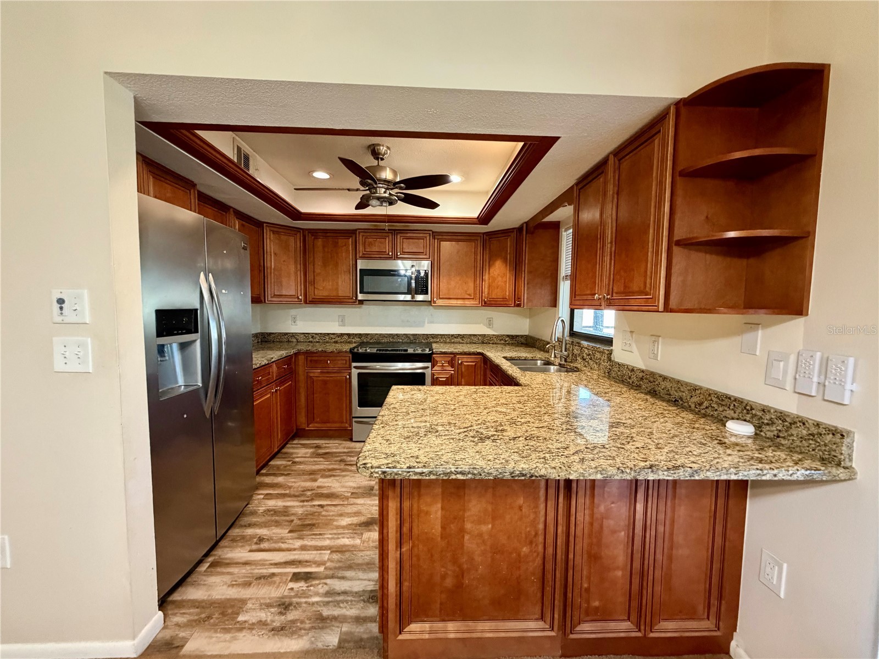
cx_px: 440
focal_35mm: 14
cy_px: 330
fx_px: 356
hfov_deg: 102.1
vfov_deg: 85.7
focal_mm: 2.22
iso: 640
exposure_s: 1/60
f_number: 2.2
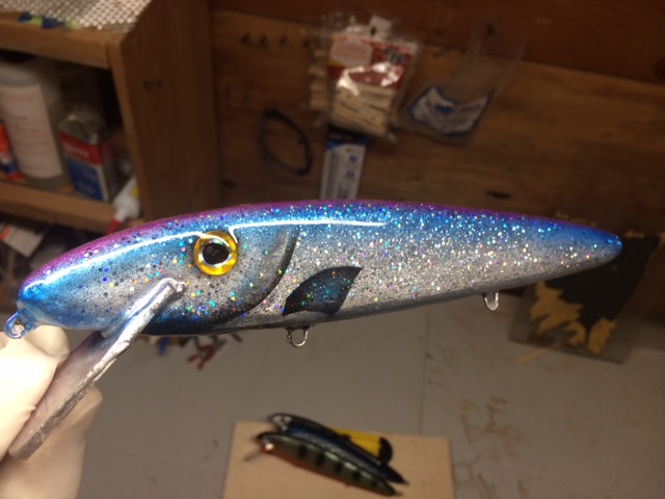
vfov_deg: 48.2
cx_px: 332
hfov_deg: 61.7
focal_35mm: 29
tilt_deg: -48.4
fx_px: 557
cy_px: 250
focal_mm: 4.15
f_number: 2.2
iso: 32
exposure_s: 1/60
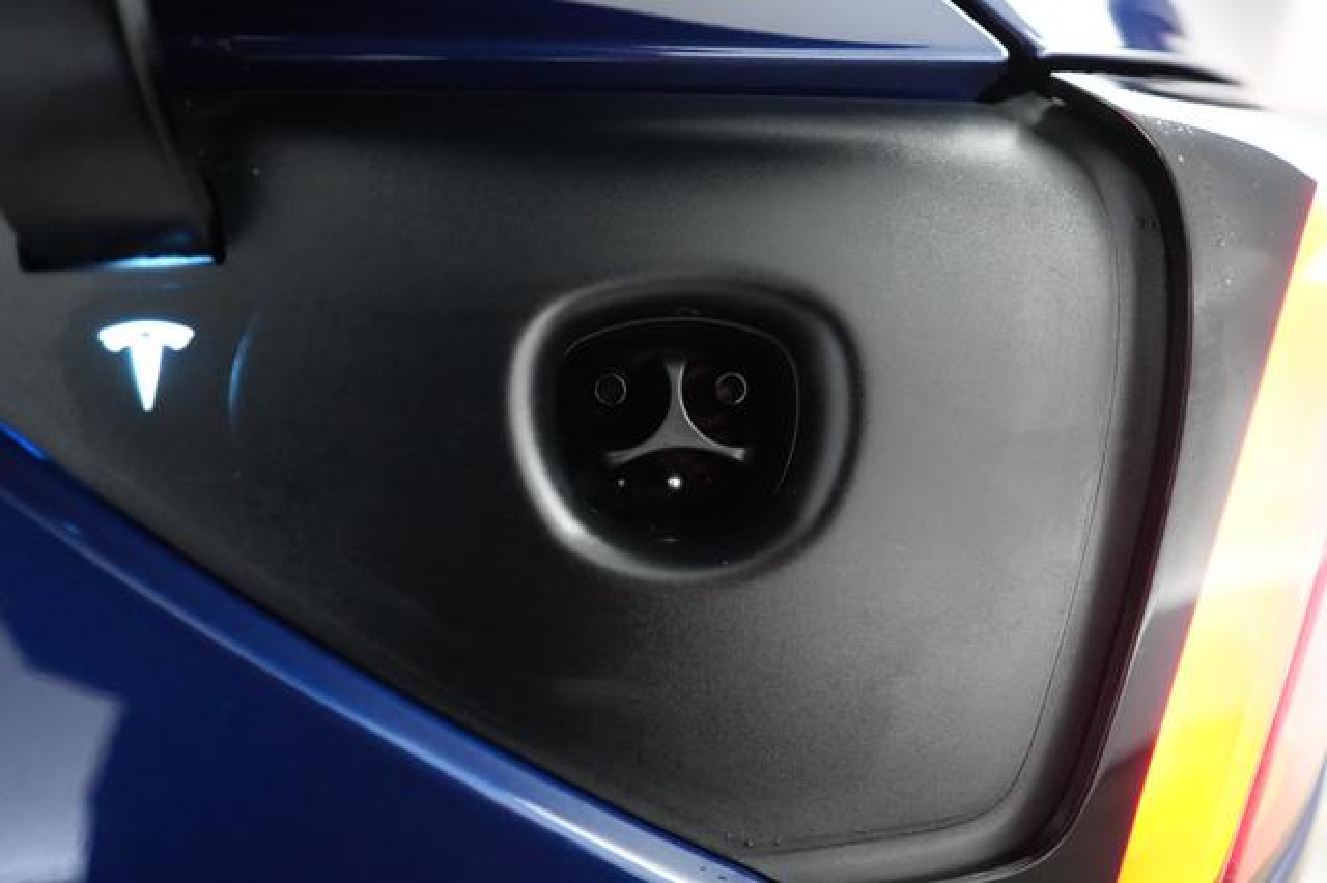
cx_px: 664
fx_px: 884
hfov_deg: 73.8
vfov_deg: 53.1
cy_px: 442
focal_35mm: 24
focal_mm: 24
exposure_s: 1/160
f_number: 2.8
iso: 8000
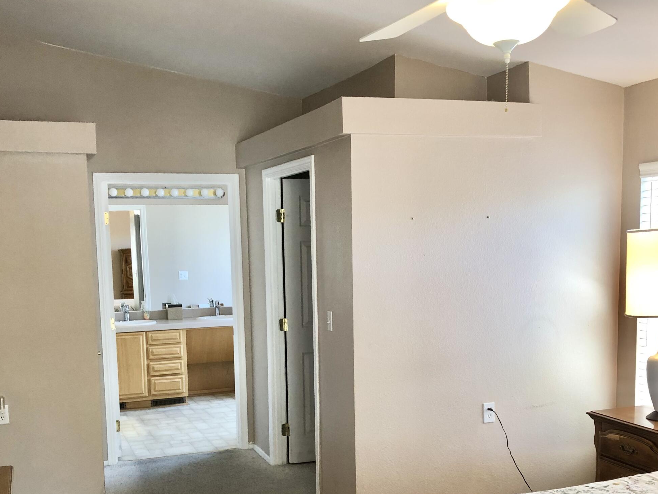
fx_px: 817
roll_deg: +1.5
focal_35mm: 43
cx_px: 347
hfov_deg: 43.8
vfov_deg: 33.2
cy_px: 338
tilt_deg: -7.8
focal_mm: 4
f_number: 1.8
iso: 32
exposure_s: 1/30
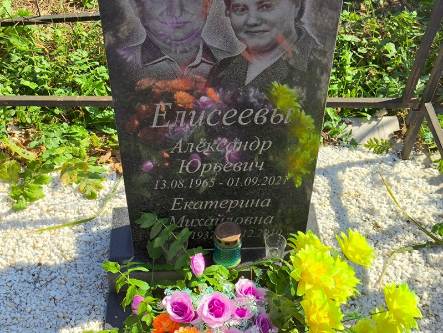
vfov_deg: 29.1
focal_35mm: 50
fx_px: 640
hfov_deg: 38.2
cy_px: 166
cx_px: 222
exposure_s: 1/1046
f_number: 1.7
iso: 50
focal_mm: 4.71
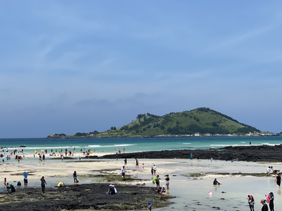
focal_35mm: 74
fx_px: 602
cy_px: 109
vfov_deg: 19.9
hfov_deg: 26.3
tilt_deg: +3.2
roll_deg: +0.4
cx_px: 110
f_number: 2
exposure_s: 1/3425
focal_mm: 6
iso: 20
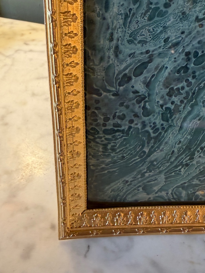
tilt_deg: -41.5
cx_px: 108
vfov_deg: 55.2
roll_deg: -2.3
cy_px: 120
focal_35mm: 33
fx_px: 261
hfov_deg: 42.9
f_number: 2.2
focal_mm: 2.22
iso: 320
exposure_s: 1/121
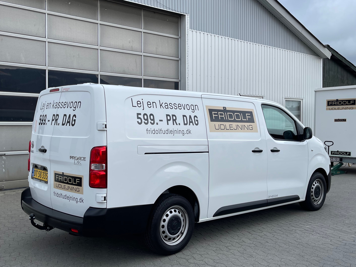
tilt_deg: -0.8
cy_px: 134
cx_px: 178
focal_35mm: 26
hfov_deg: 67.3
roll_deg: +0.1
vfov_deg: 53.1
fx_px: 267
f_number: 1.6
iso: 32
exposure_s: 1/3003
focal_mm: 5.1
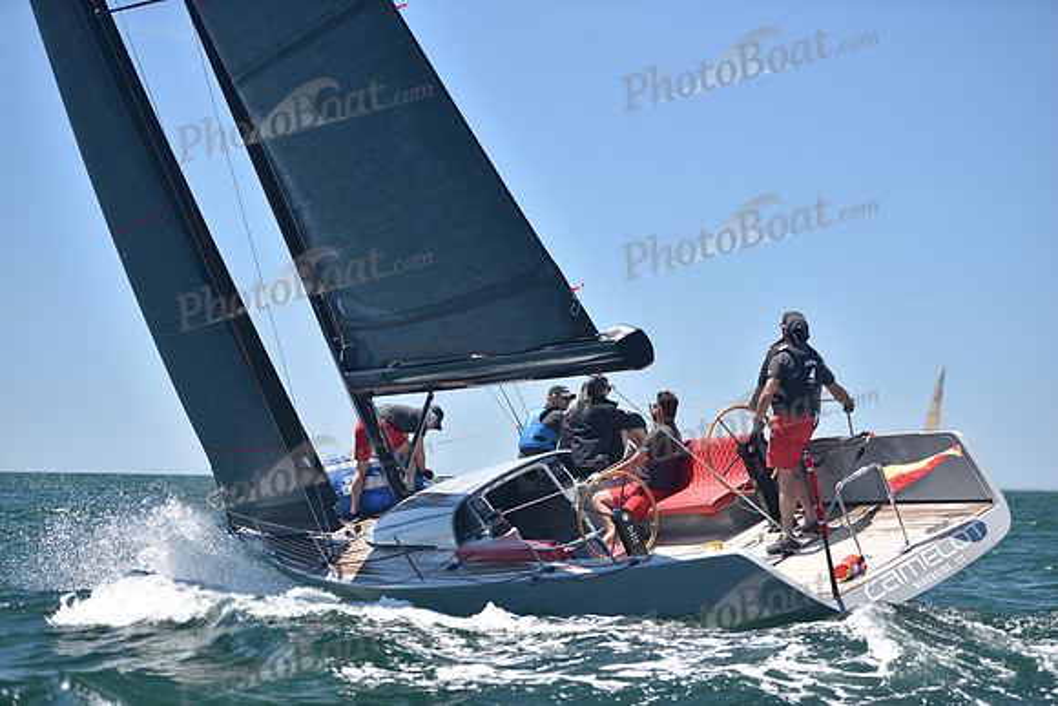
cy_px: 353
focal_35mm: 86
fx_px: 2528
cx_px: 529
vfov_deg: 15.9
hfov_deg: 23.6
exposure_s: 1/1000
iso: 200
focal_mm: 86
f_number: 3.2
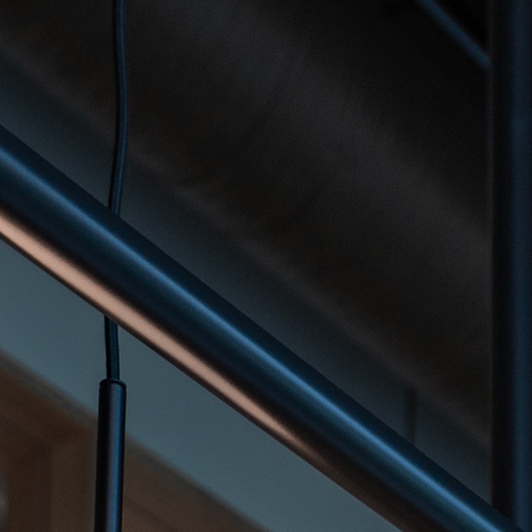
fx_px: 2191
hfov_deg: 13.8
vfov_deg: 12.9
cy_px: 859
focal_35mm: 126
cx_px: 358
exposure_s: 1/80
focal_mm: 30
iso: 125
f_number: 4.5
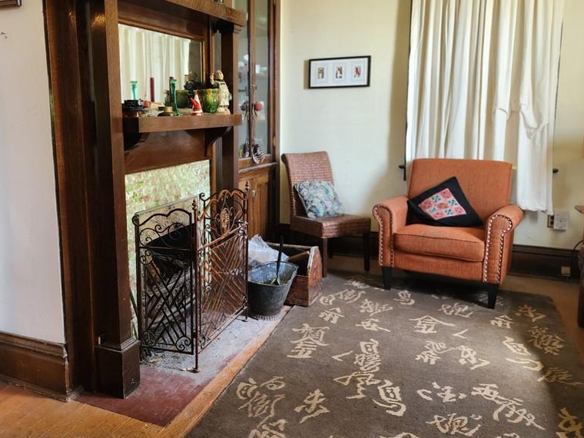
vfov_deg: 45.3
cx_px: 217
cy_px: 181
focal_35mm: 31
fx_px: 523
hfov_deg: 57.6
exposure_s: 1/60
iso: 250
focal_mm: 5.4
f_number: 1.8
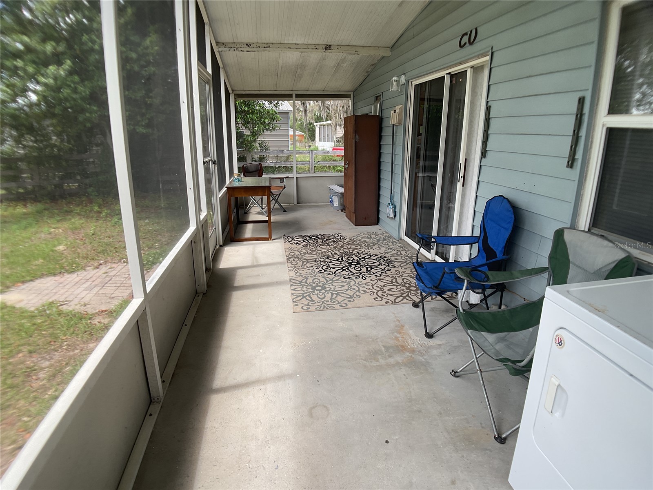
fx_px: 547
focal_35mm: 29
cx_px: 326
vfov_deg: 48.2
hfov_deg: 61.7
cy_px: 245
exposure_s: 1/120
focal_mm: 3
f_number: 1.8
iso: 20
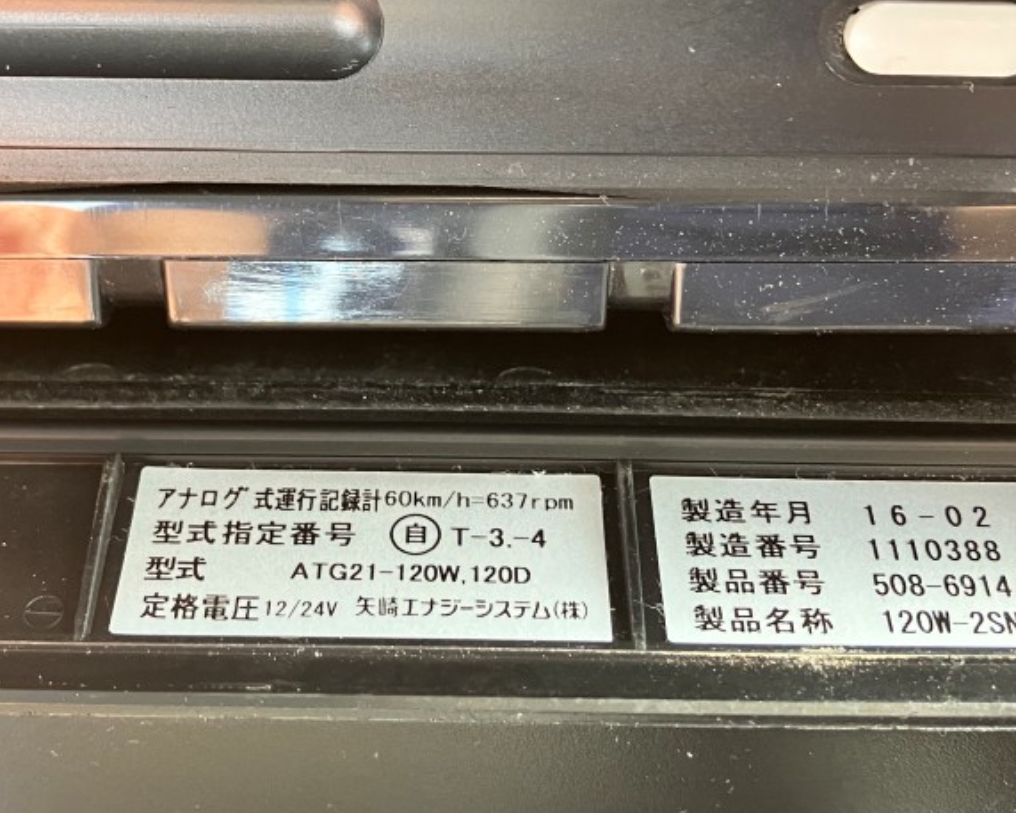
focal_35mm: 49
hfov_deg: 38.0
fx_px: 1474
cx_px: 434
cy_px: 306
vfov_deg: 30.7
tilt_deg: -64.6
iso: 160
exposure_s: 1/60
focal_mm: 3.99
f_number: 1.8
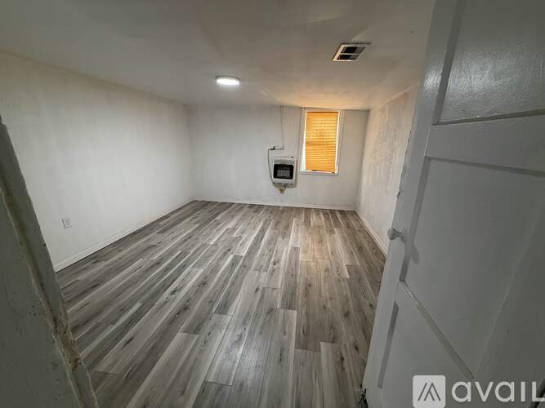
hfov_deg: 102.1
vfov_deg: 85.7
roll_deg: -0.3
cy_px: 204
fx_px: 220
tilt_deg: -15.8
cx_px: 272
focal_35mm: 14
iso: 250
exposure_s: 1/60
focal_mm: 2.22
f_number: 2.2
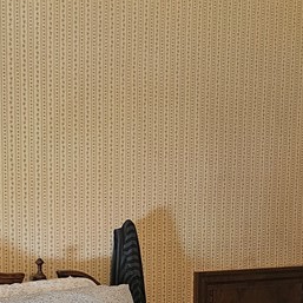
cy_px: 294
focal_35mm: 81
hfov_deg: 21.4
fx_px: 802
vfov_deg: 20.8
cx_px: 160
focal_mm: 6.3
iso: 500
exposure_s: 1/40
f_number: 1.7
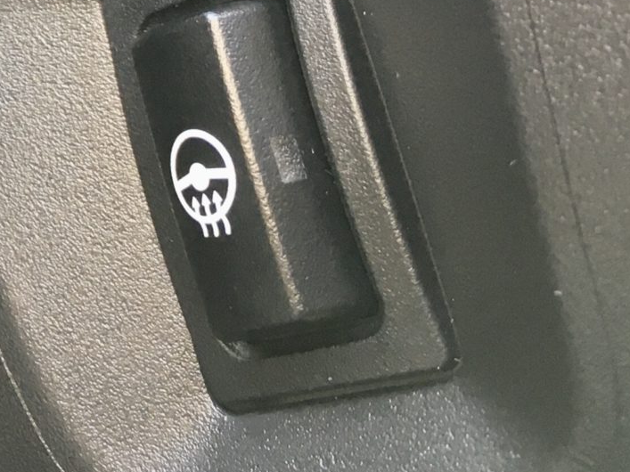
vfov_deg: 13.7
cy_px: -99
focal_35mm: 105
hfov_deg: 16.7
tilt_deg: +1.2
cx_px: -358
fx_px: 1911
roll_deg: -15.4
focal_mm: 4.15
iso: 64
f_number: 2.2
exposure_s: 1/33
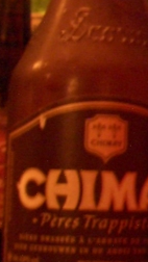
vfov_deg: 17.6
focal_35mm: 121
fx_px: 843
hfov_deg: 9.8
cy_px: 78
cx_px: 212
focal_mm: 5.8
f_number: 2.6
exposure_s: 1
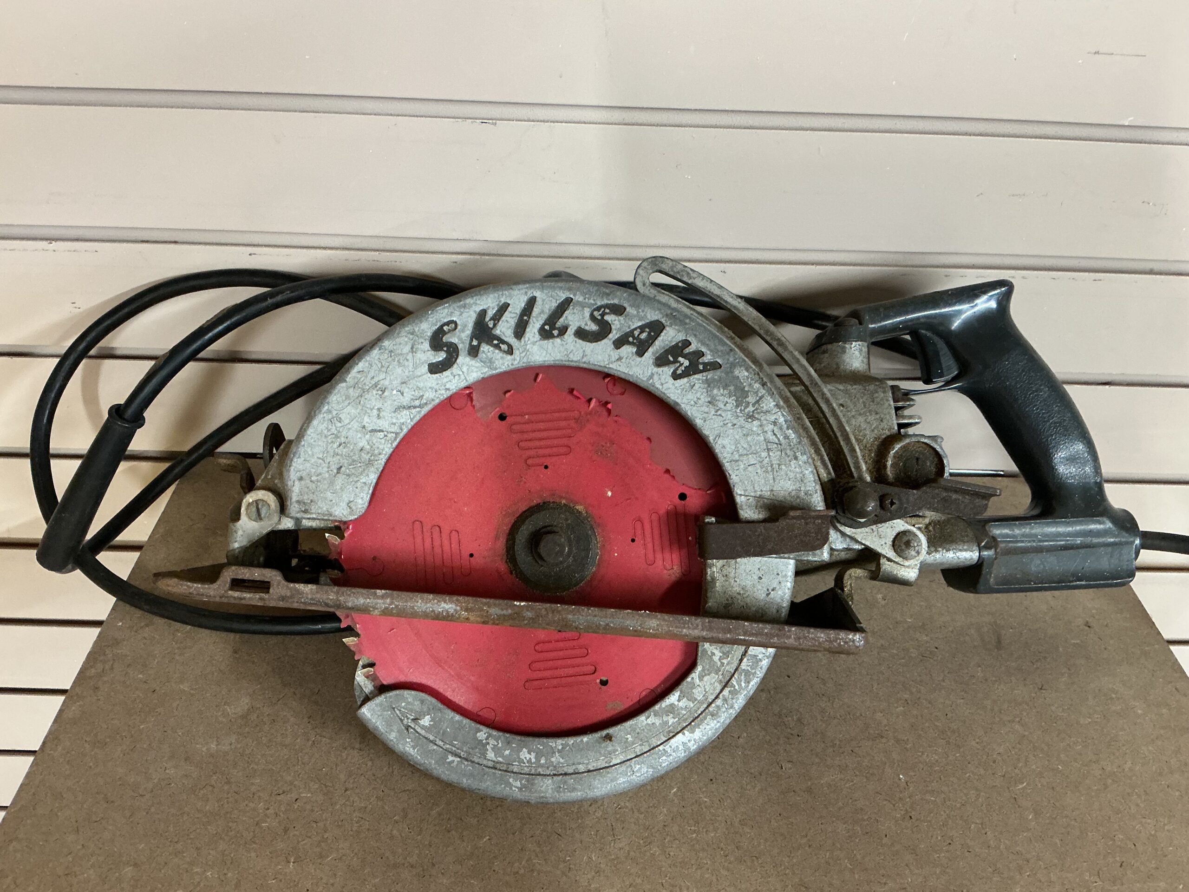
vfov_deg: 48.2
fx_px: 996
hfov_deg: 61.7
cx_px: 594
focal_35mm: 29
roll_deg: -2.5
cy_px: 446
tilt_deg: -34.9
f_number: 1.8
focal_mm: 3
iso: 200
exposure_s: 1/40
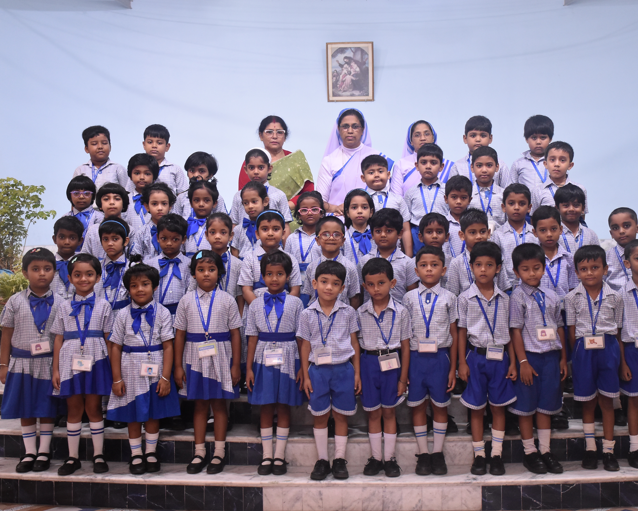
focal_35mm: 51
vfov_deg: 29.7
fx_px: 963
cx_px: 345
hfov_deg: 36.6
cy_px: 254
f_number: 4
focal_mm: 30
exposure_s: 1/100
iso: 1600
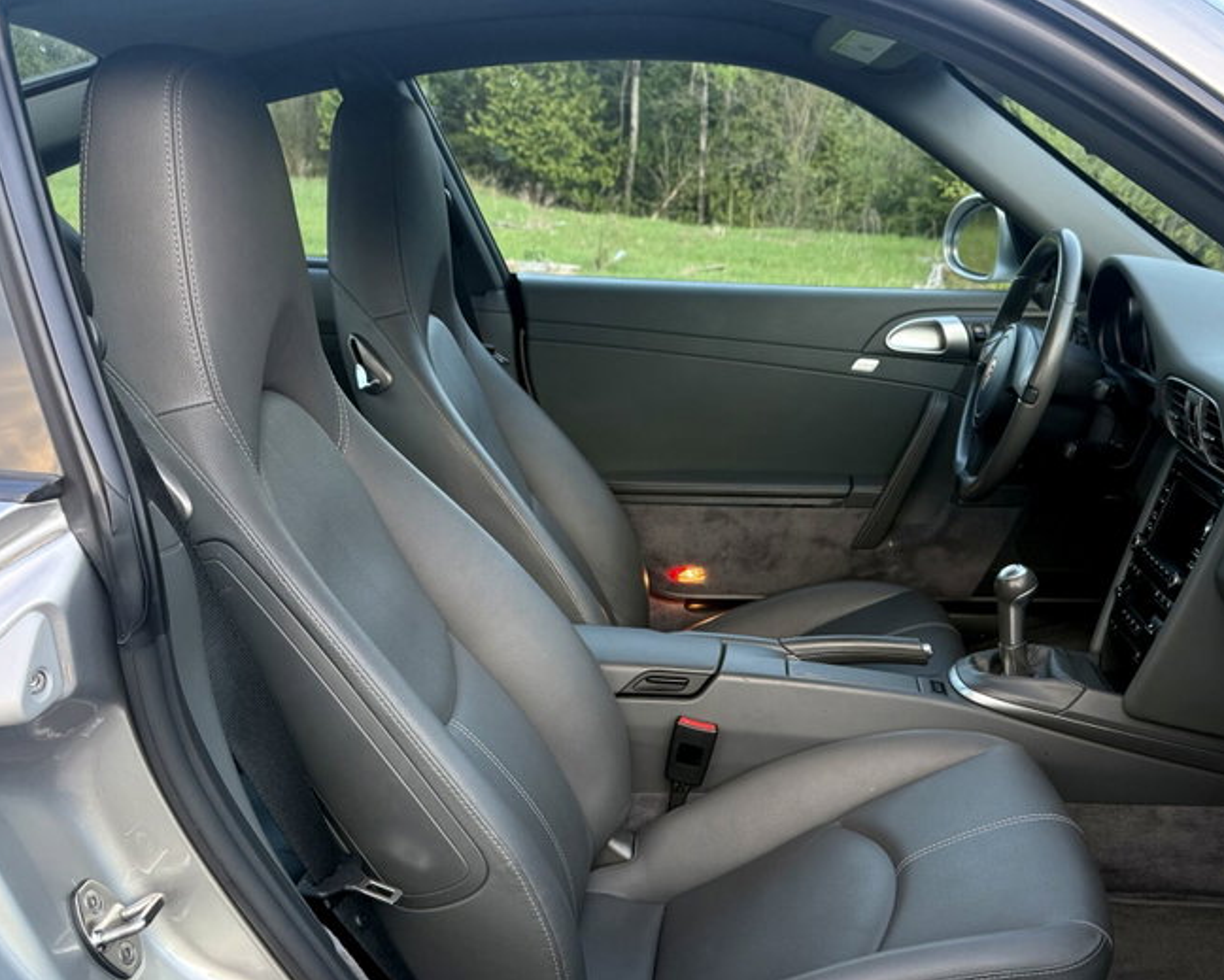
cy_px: 680
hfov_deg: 48.4
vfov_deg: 39.5
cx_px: 797
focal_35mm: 37
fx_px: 1341
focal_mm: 6.76
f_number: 1.78
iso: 200
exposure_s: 1/100
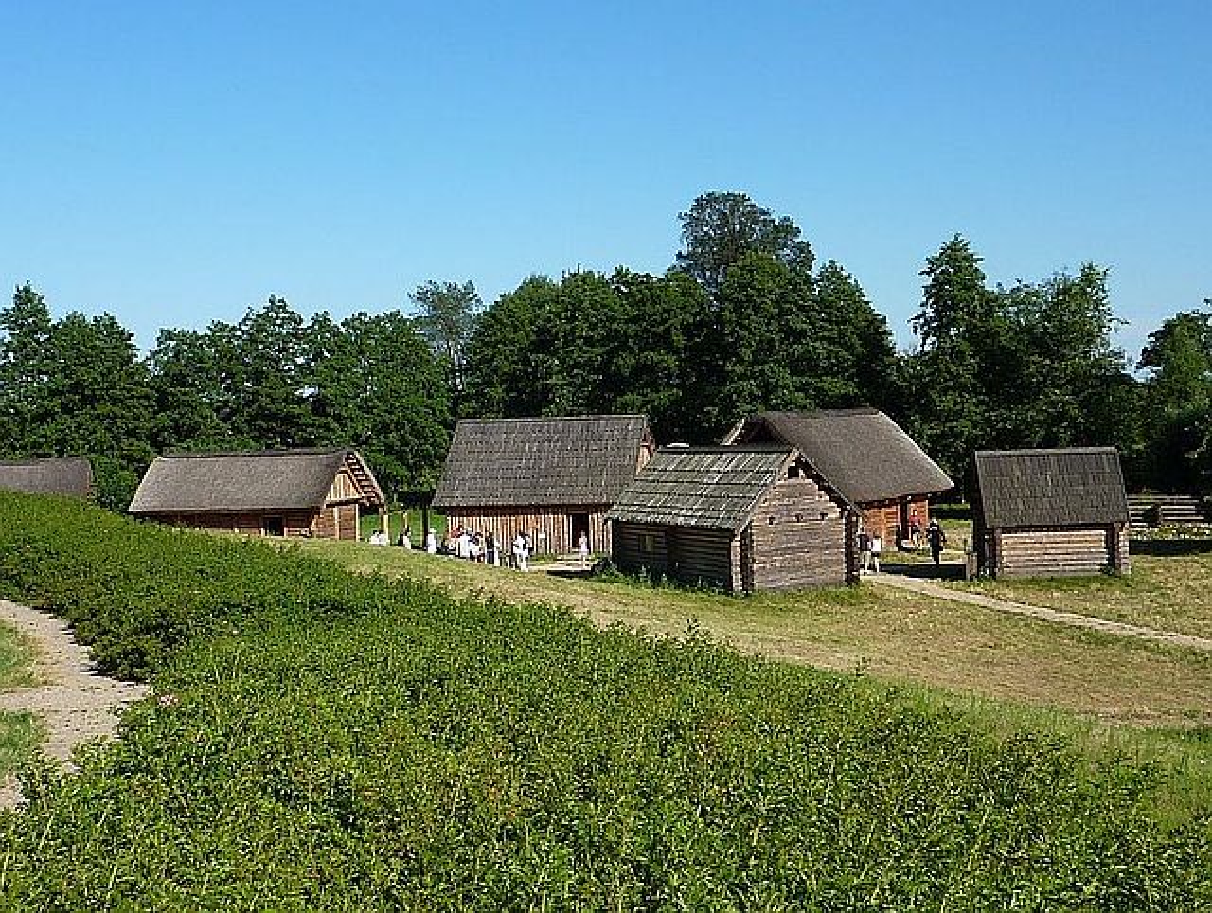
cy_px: 456
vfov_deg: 37.8
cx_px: 606
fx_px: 1332
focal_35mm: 38
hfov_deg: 48.9
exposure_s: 1/500
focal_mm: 4.4
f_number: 4.5
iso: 80
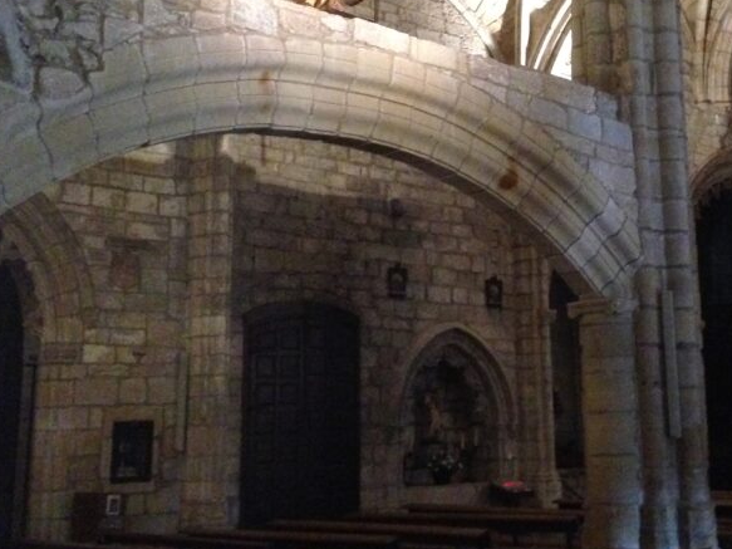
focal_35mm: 58
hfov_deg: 33.0
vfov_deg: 25.0
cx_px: 487
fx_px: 1226
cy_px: 165
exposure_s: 1/15
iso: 800
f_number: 2.4
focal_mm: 4.12
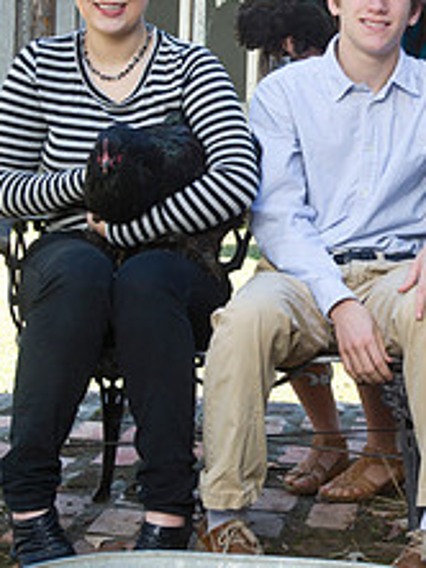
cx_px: 423
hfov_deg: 13.8
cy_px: 200
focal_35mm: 106
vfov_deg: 18.5
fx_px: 1738
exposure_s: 1/100
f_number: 9
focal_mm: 42
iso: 400
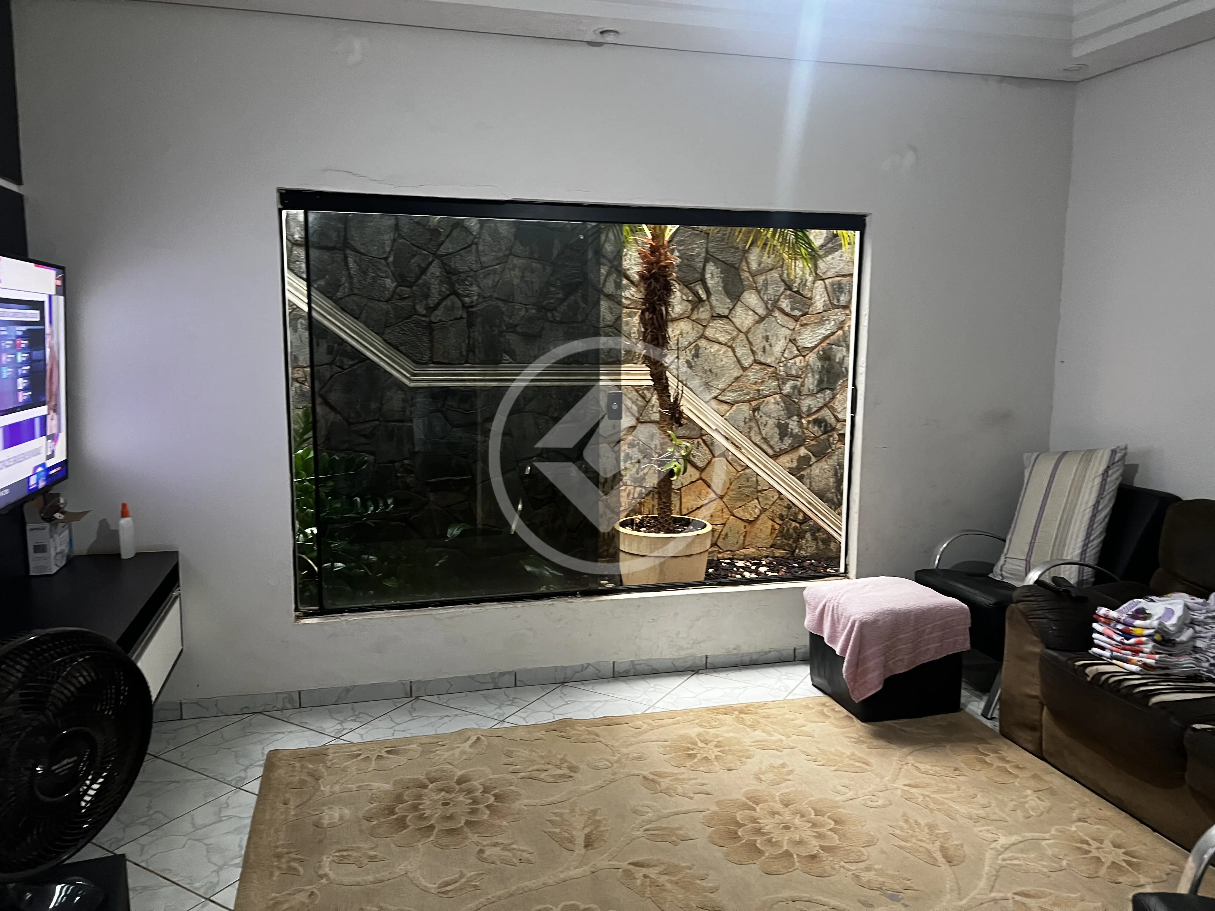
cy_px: 456
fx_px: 913
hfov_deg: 67.3
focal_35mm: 26
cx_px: 608
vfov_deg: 53.1
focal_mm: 5.7
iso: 400
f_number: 1.5
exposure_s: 1/60
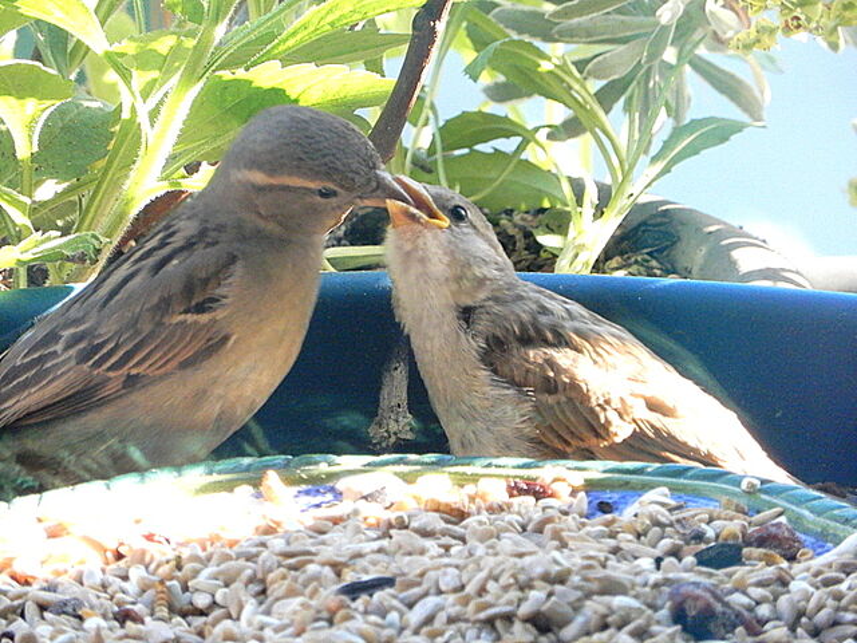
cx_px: 428
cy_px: 322
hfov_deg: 2.8
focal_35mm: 720
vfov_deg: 2.1
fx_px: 17825
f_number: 8
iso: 560
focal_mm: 128
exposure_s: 1/50
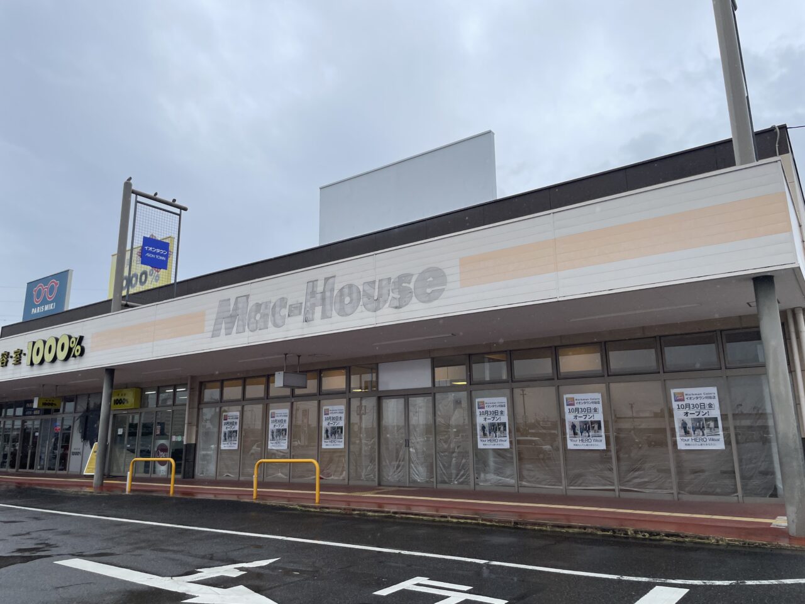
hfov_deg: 67.3
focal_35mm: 26
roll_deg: +2.1
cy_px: 302
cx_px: 402
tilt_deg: +14.7
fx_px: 605
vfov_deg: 53.1
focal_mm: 4.2
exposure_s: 1/2257
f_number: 1.6
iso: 32
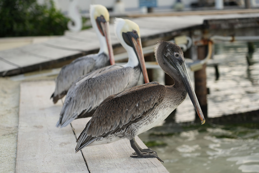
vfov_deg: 13.0
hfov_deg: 19.5
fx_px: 755
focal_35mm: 105
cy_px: 86
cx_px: 130
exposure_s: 1/160
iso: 160
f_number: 4
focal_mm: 105
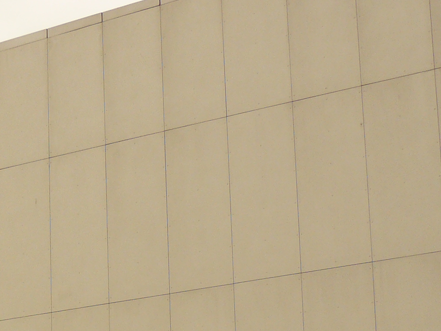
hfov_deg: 17.3
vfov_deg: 13.2
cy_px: 434
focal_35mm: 108
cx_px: -106
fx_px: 1376
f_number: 4
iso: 100
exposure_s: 1/160
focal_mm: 6
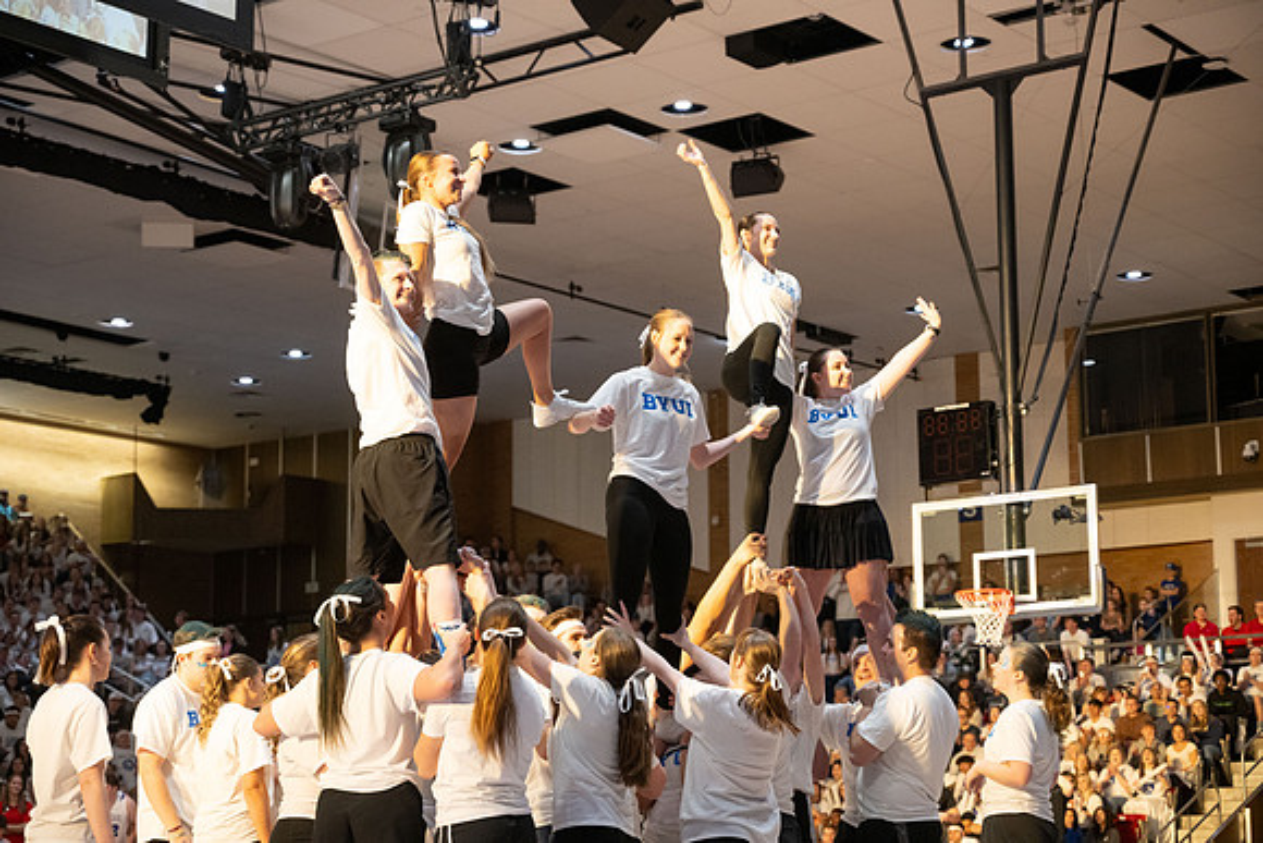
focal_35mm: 70
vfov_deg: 19.5
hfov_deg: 28.8
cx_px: 632
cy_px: 422
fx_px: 2456
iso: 3200
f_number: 4
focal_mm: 70
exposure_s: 1/250
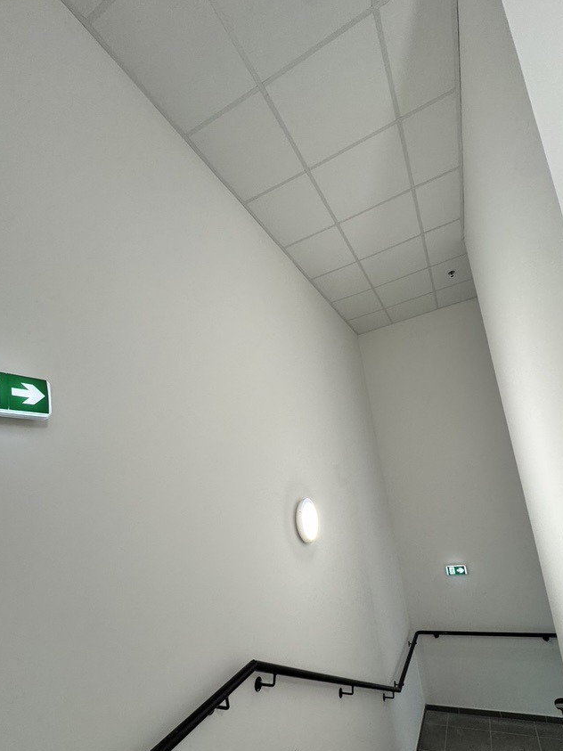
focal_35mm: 17
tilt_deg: +8.5
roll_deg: +9.4
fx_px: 369
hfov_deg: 74.7
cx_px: 295
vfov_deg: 90.2
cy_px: 439
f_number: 2.2
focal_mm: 2.22
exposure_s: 1/100
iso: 160
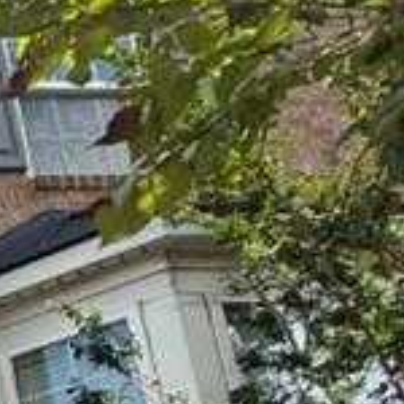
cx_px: -617
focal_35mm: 89
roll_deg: -1.5
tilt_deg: +21.7
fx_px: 1175
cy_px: 541
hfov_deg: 13.3
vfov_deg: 18.1
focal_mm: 2.22
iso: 50
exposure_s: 1/388
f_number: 2.2
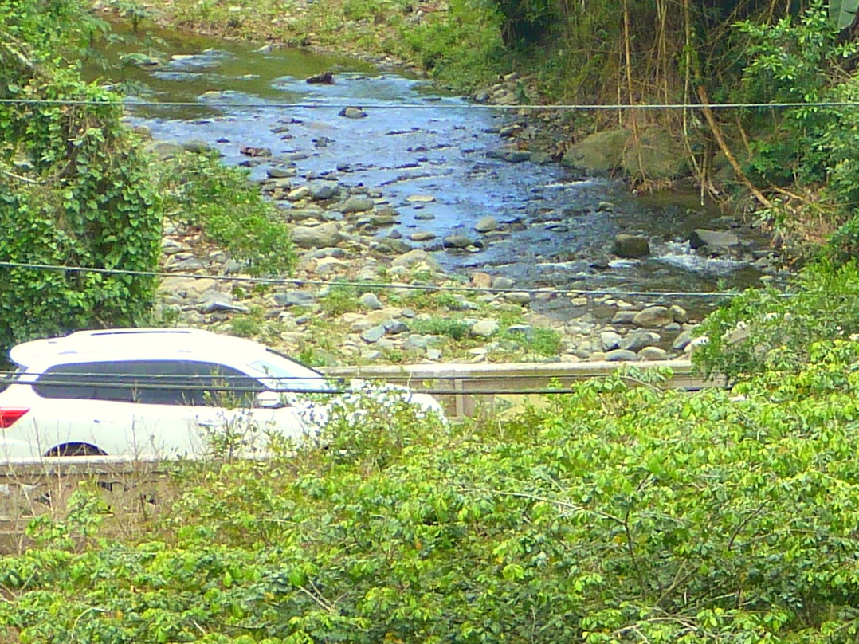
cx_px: 1580
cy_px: 858
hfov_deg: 4.5
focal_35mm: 438
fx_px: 10867
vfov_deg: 3.4
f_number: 4
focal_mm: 21.2
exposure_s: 1/160
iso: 100
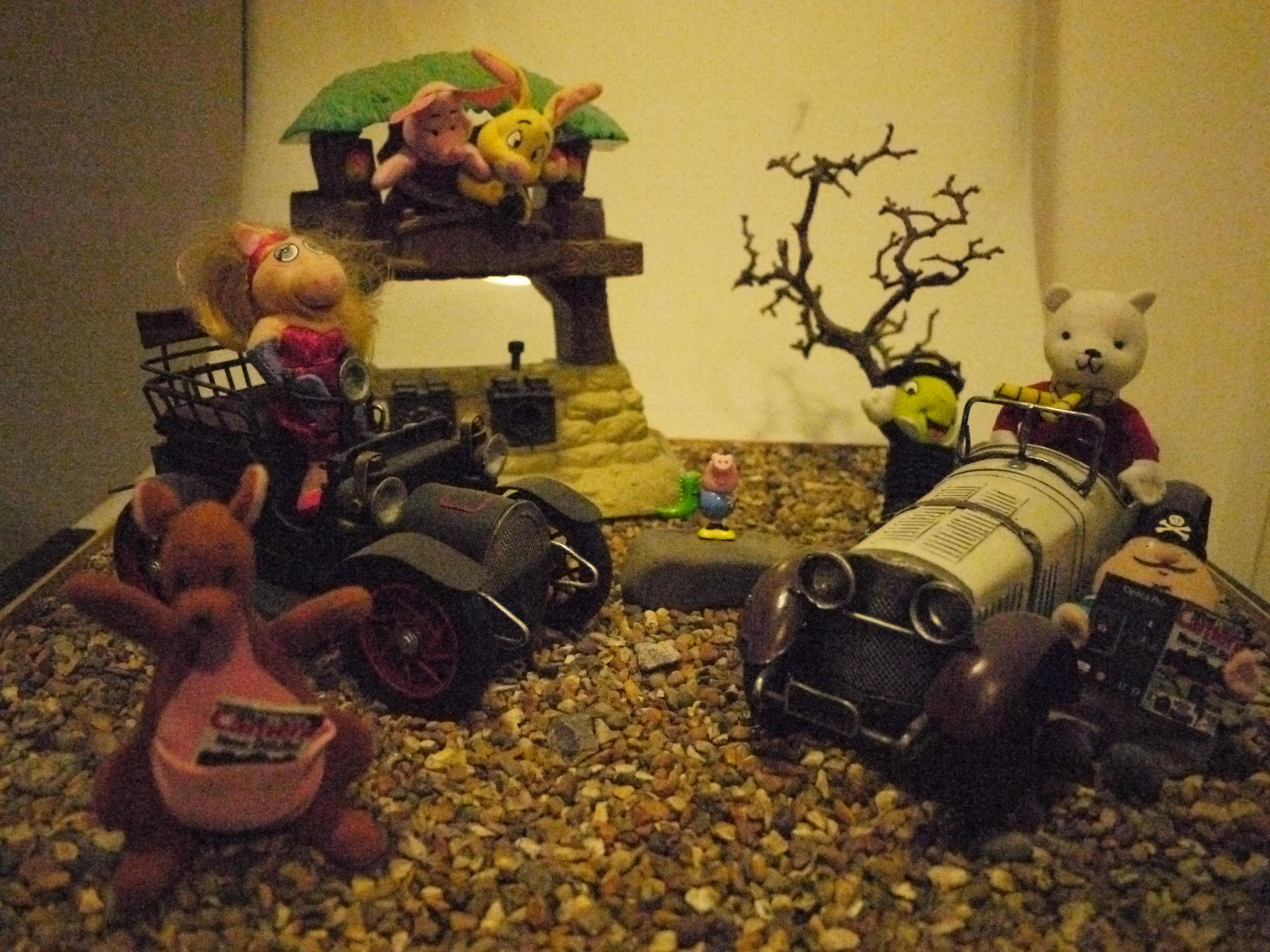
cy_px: 476
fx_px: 1027
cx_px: 635
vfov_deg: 49.7
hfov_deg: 63.4
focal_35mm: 28
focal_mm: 14
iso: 6400
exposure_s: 1/640
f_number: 2.5
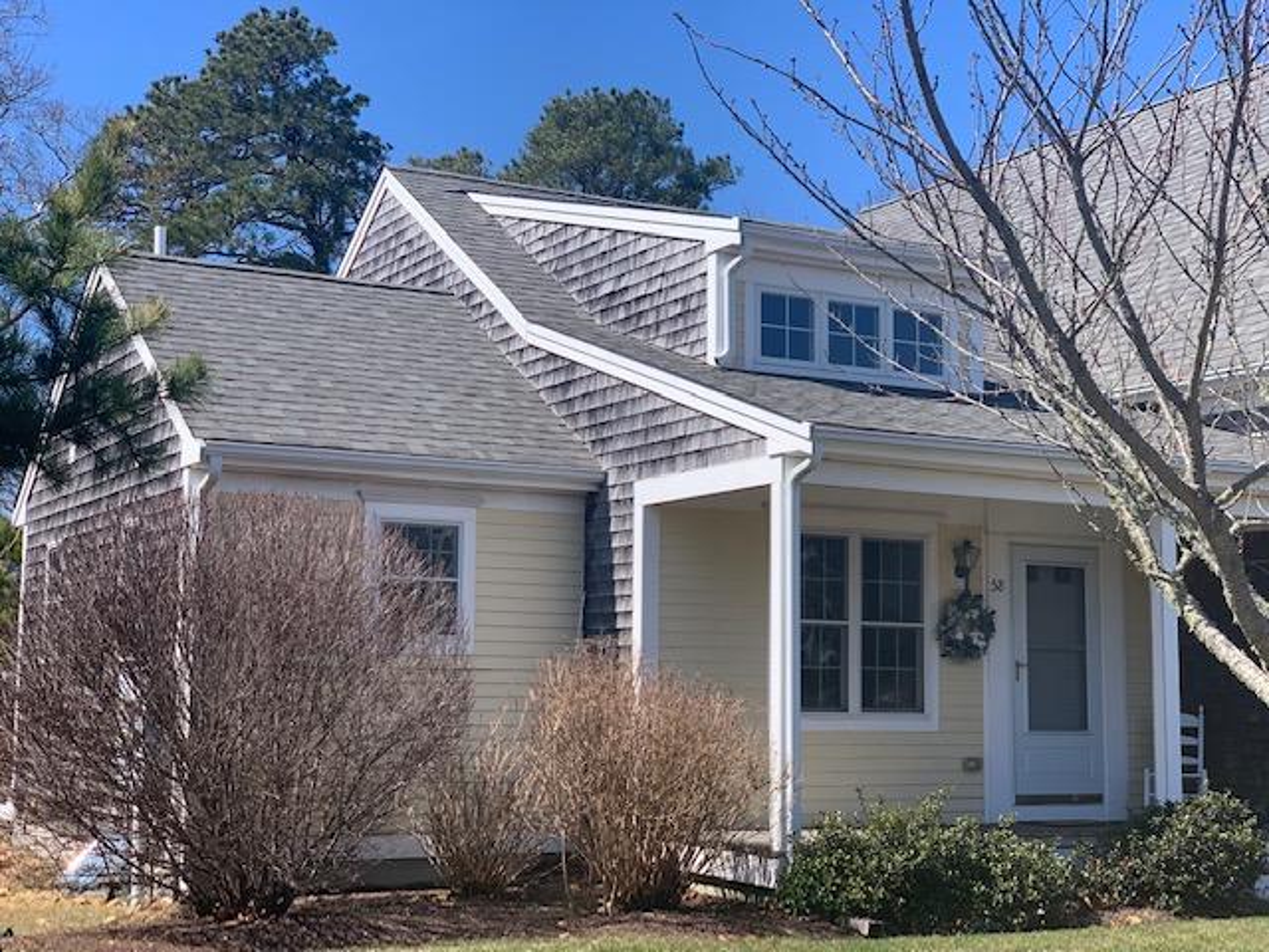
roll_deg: -1.6
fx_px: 1906
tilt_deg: +8.1
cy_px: 476
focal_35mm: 52
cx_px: 634
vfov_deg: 28.0
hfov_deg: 36.8
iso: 16
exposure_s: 1/695
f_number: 2.4
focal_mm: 6
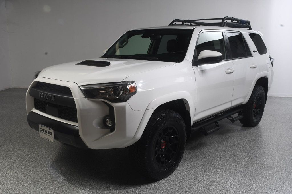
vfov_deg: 38.9
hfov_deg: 55.8
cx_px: 146
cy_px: 97
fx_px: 276
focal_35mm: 34
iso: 100
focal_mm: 23
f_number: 13
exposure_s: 1/160
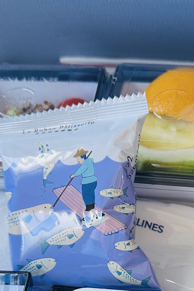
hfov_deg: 22.5
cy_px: 250
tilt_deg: -56.6
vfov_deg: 32.6
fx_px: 477
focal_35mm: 59
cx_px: 171
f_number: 1.78
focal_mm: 6.86
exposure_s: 1/91
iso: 160
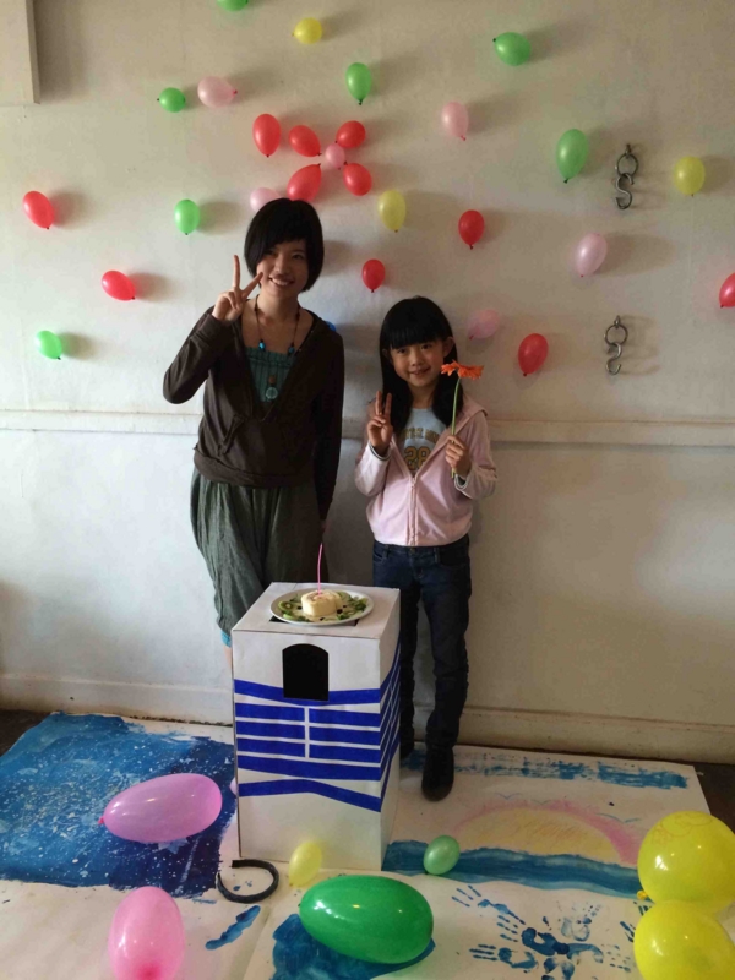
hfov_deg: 46.8
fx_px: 849
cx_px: 368
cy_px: 490
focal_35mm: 30
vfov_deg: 60.0
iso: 125
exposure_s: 1/30
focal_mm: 4.12
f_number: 2.2
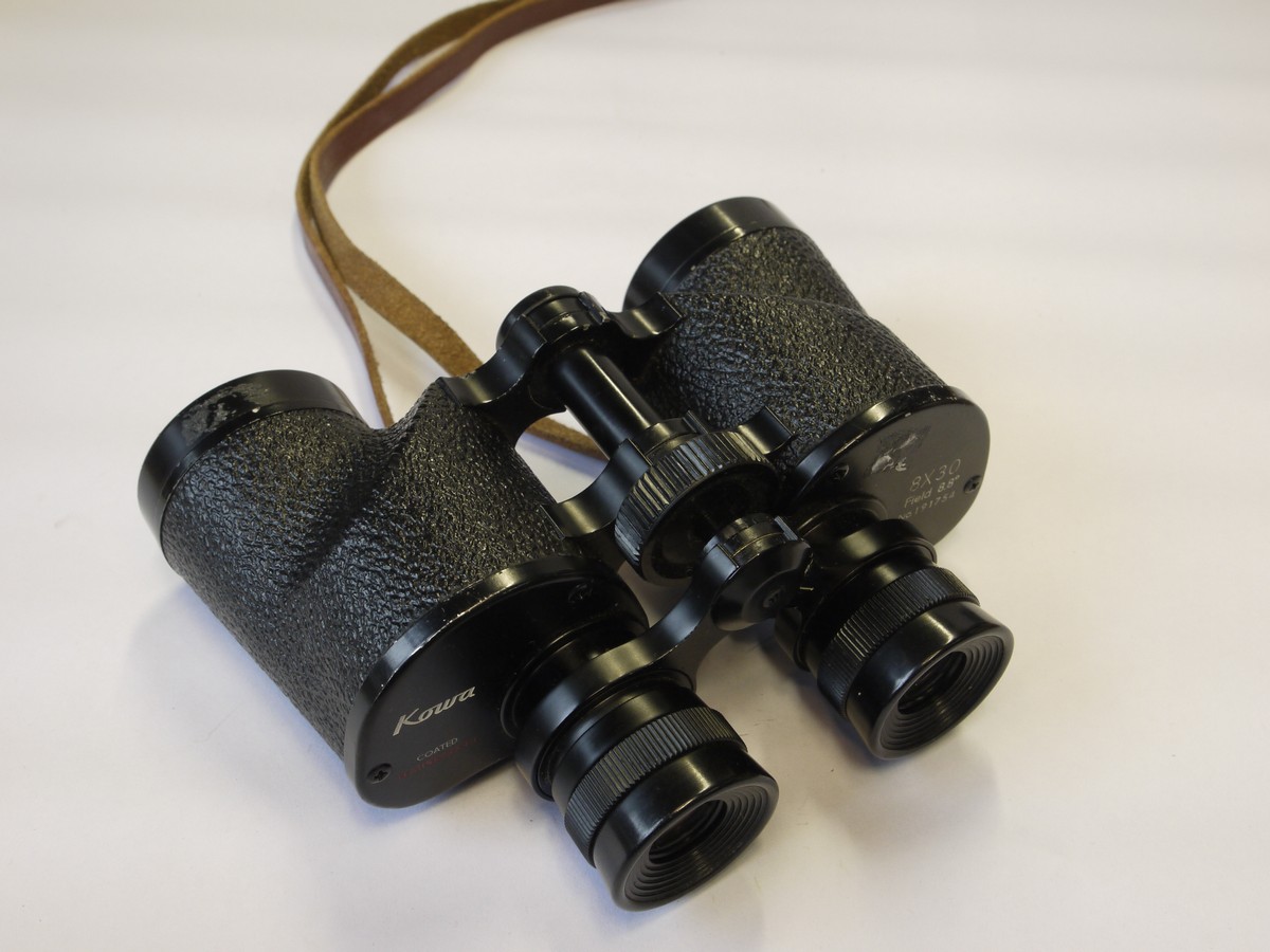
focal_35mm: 46
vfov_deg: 31.5
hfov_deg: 41.2
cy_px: 476
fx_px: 1688
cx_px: 635
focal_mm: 23
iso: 400
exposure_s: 1/15
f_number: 9
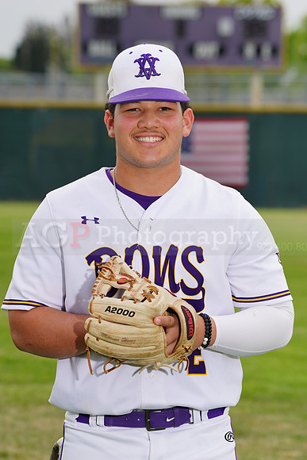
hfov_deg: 6.1
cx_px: 154
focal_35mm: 226
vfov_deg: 9.1
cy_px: 230
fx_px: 2889
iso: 160
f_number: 9
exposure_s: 1/250
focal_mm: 226
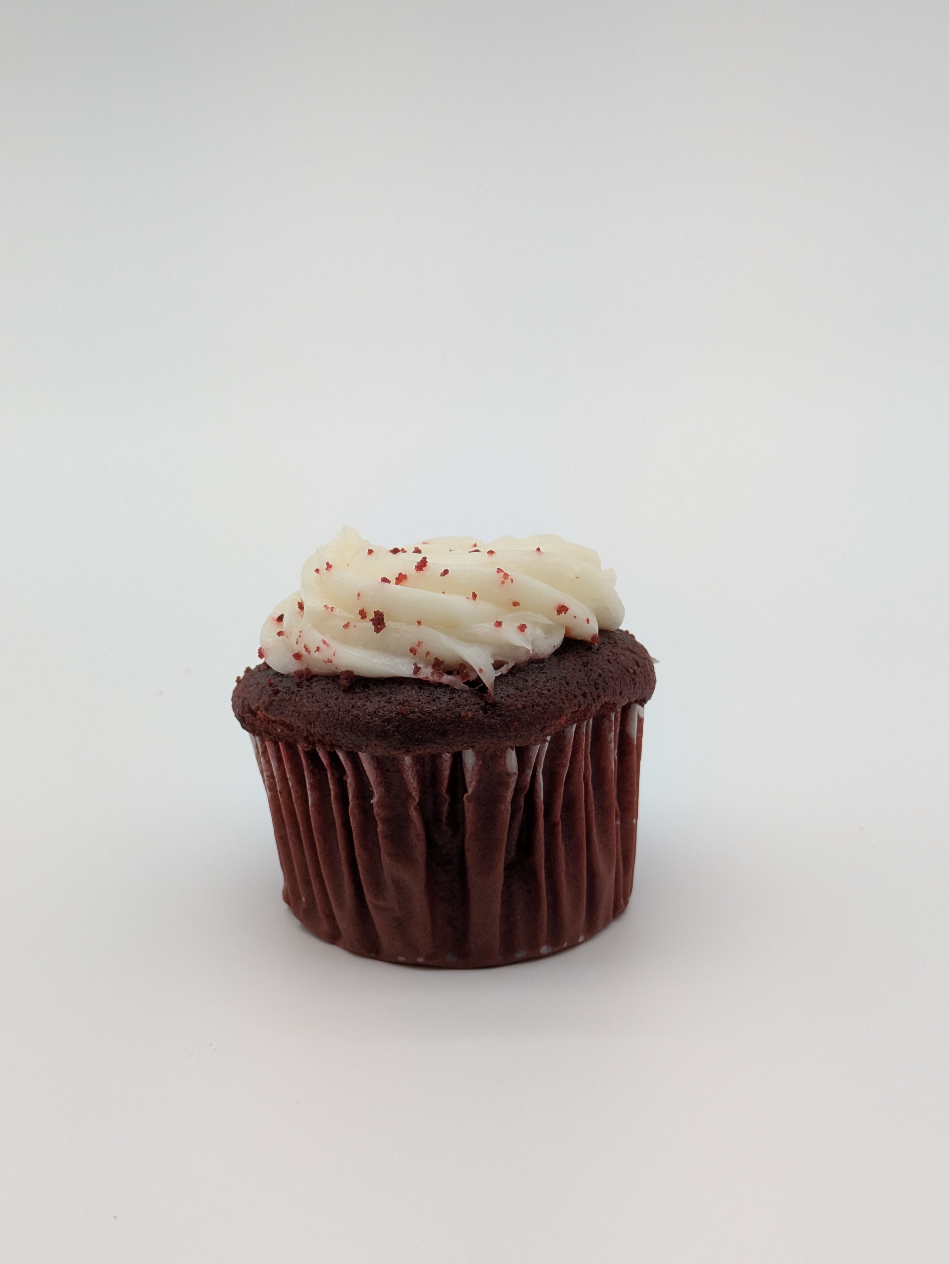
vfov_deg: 37.5
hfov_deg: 28.6
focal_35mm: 51
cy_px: 632
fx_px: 1863
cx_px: 474
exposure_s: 1/705
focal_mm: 5.43
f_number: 1.89
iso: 84
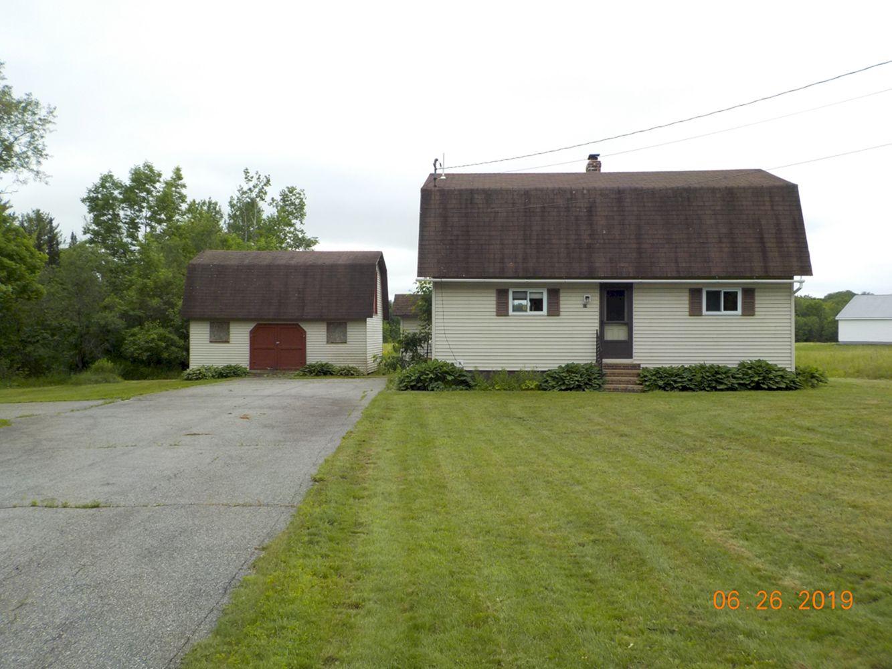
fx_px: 773
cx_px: 446
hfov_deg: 60.0
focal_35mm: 30
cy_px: 334
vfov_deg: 46.8
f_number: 3.3
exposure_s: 1/500
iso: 125
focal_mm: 4.1
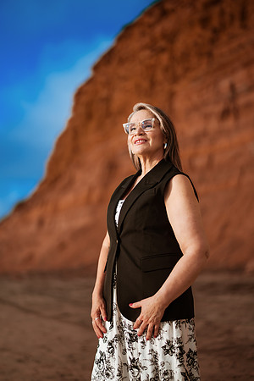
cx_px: 127
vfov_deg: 34.5
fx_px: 614
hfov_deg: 23.4
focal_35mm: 58
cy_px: 190
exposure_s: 1/5000
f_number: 1.4
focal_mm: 58
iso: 100
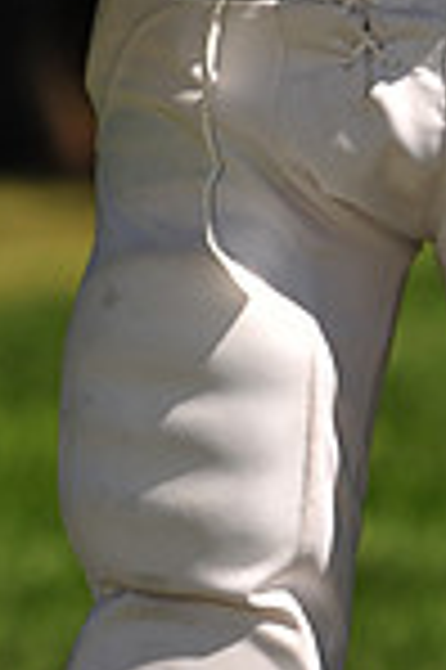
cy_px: -445
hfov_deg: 2.6
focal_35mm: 524
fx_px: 9760
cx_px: 306
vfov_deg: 3.9
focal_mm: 135
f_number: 5
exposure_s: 1/1000
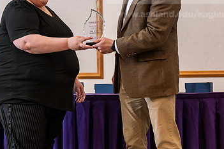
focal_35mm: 129
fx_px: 803
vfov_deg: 10.6
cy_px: 28
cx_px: 87
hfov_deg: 15.9
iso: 1250
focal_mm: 78
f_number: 4
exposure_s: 1/200
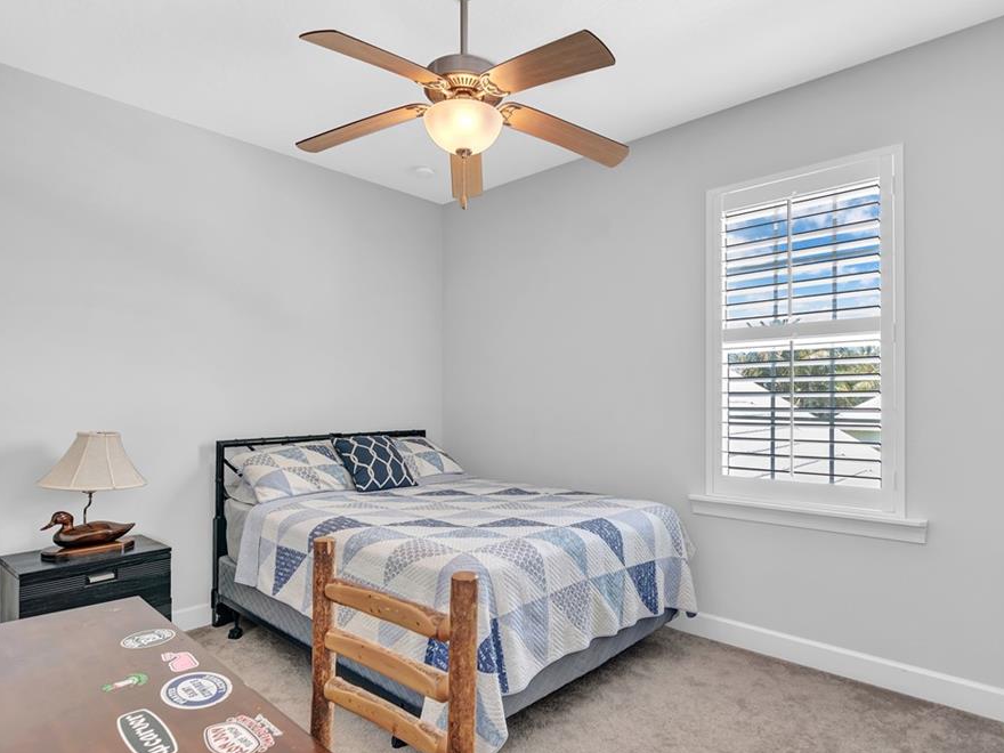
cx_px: 526
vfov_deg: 67.9
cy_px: 379
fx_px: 559
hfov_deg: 83.8
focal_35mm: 19
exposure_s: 1/13
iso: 320
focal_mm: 11.5
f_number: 5.6
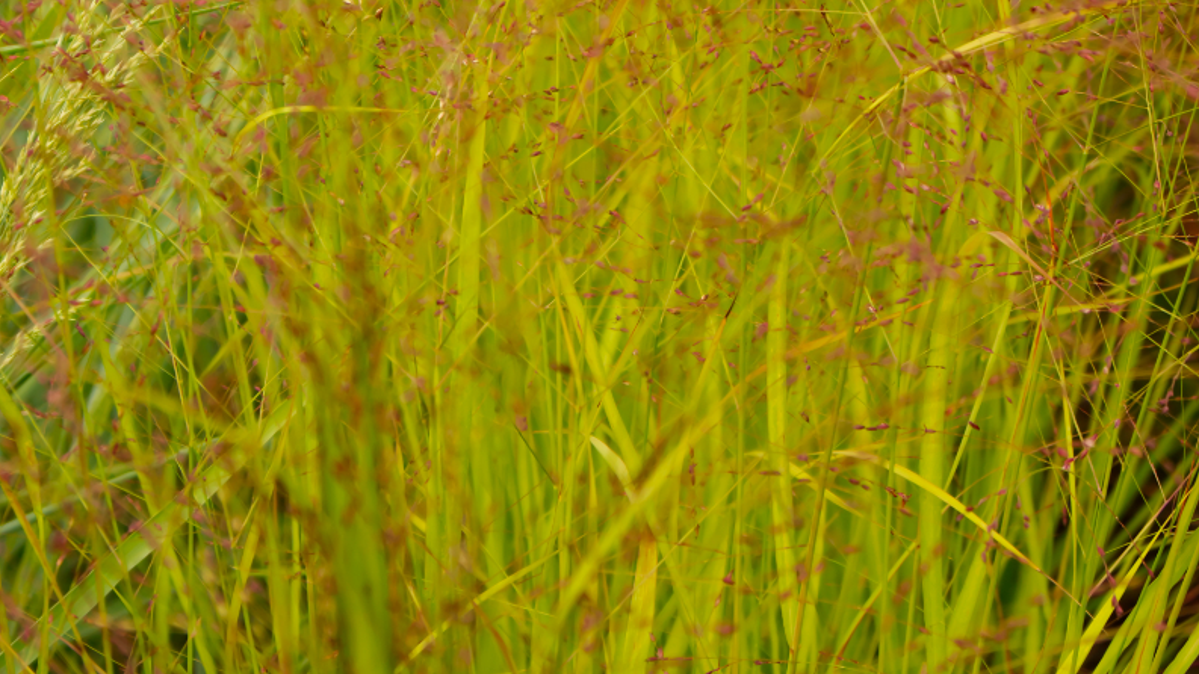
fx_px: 4158
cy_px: 65
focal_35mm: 131
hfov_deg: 16.4
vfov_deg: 9.2
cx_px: 596
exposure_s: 1/400
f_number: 5.6
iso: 160
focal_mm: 55
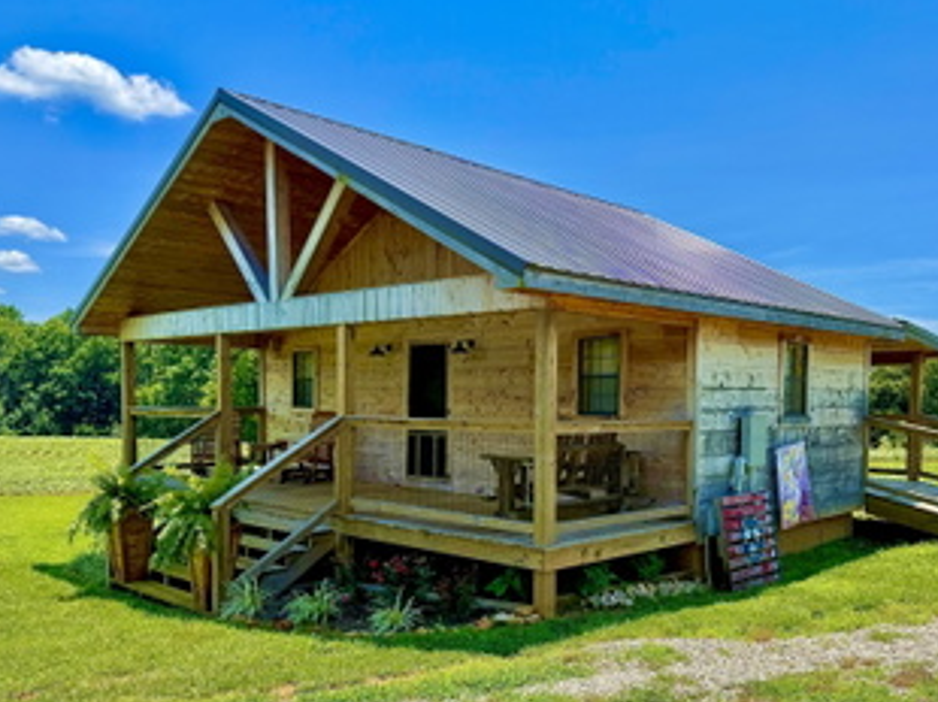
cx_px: 548
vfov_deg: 45.1
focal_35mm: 31
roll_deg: -1.0
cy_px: 430
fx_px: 839
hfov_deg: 58.1
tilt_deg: -1.1
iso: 80
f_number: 1.78
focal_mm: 6.76
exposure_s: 1/4167
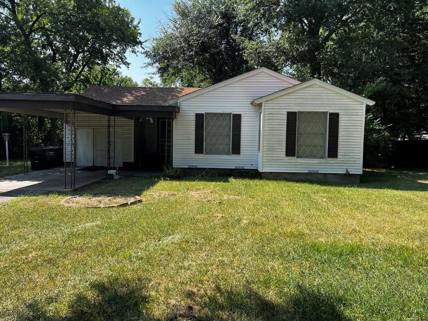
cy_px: 159
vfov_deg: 51.4
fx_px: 334
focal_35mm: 27
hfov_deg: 65.3
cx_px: 209
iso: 50
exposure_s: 1/1186
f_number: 1.6
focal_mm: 5.1
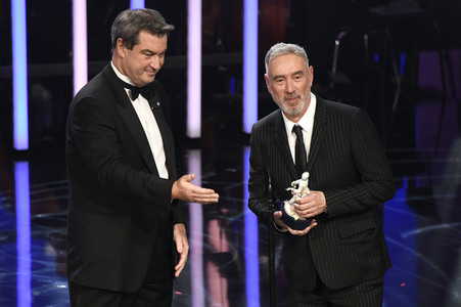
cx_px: 230
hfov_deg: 6.9
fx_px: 3839
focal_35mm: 300
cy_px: 154
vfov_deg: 4.6
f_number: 6.3
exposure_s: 1/160
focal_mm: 300
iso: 3200
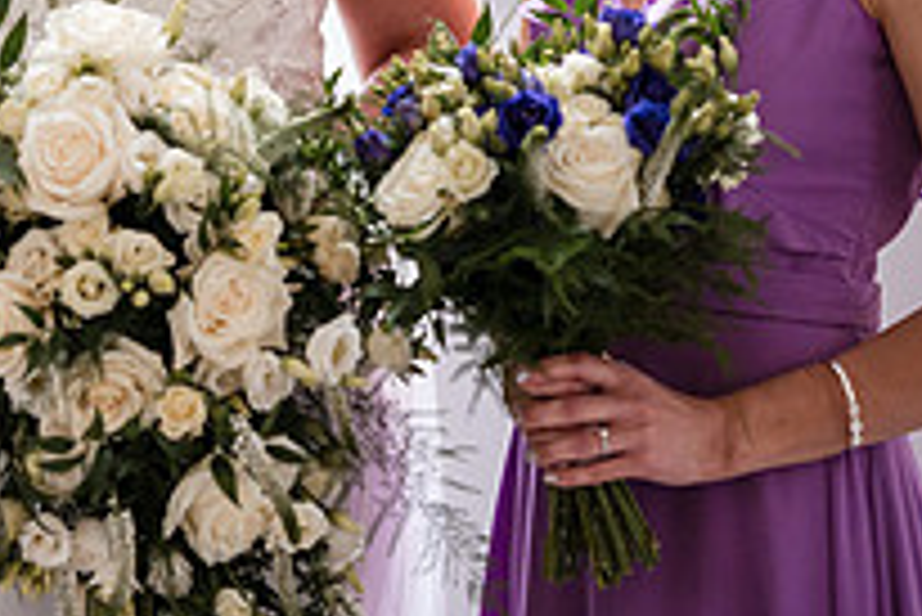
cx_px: -13
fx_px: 6151
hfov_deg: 8.5
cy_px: -191
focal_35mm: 240
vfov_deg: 5.7
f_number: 1.4
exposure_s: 1/500
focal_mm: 85
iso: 1000
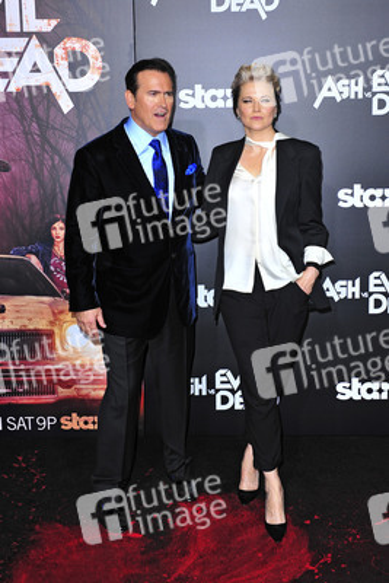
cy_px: 292
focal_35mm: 38
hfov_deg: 35.1
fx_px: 615
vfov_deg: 50.7
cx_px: 194
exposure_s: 1/320
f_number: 5.6
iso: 640
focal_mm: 38
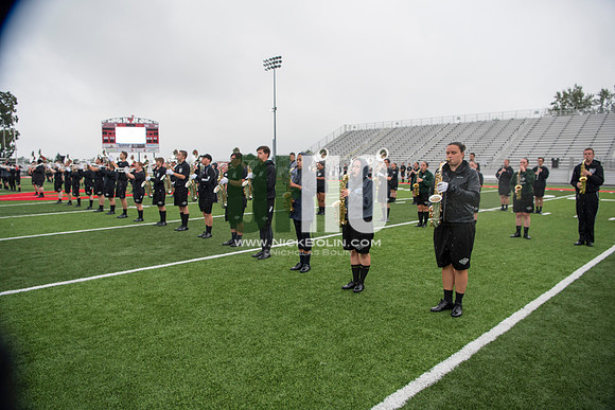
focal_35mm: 24
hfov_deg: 73.7
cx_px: 308
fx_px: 410
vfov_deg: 53.2
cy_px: 205
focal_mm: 24
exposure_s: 1/800
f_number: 4
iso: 400
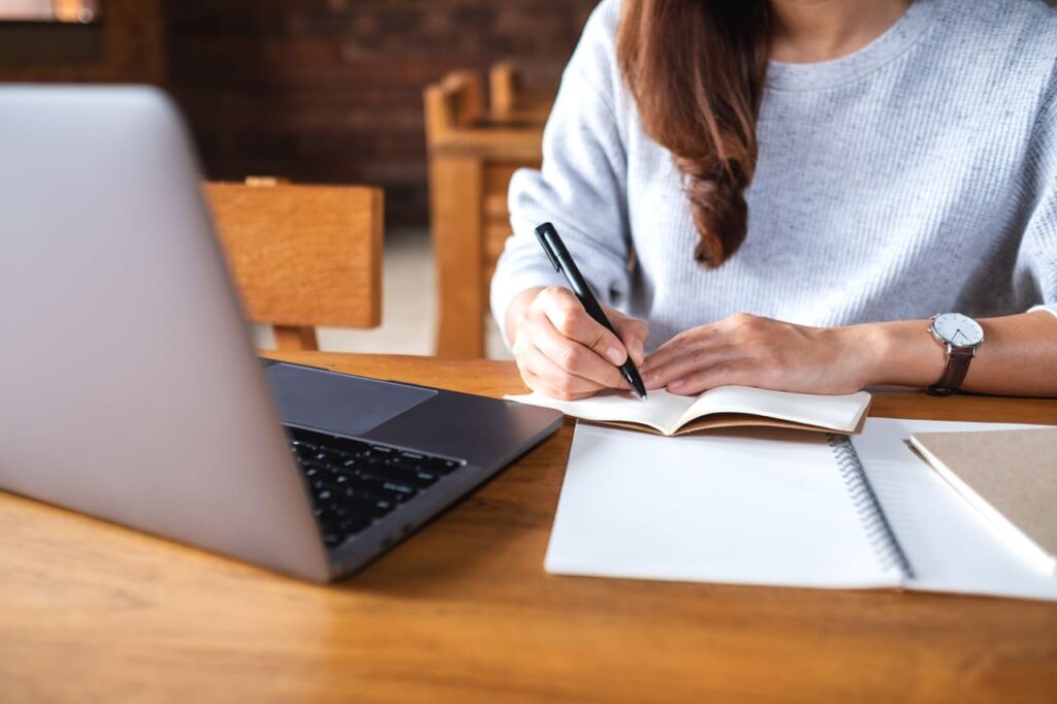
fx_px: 1027
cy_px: 352
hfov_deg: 54.4
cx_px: 528
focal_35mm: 35
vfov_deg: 37.8
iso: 200
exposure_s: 1/80
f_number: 2
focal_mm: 23
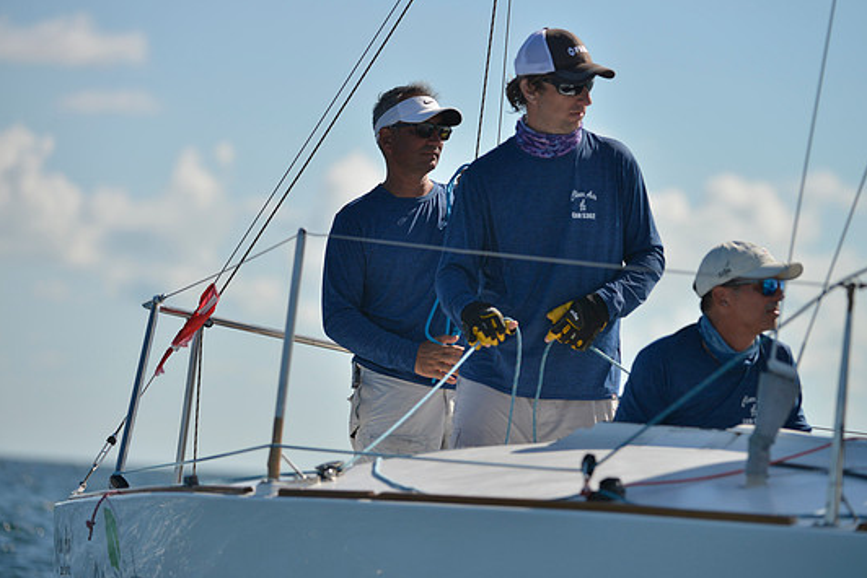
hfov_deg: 9.4
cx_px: 455
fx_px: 5251
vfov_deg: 6.3
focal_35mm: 218
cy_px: 282
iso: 200
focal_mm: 200
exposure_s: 1/2500
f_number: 4
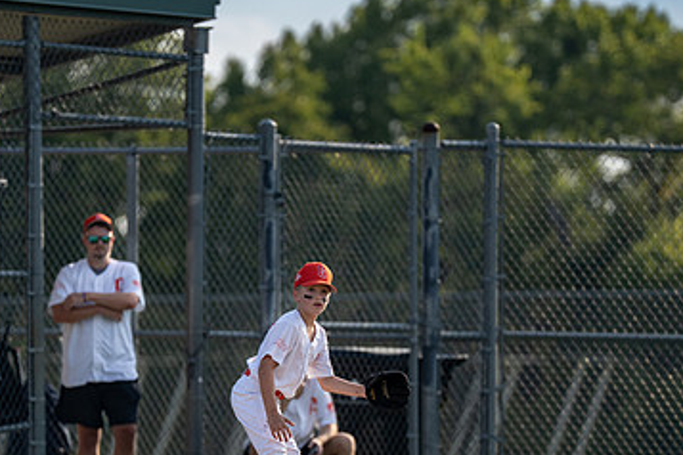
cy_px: 341
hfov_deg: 4.8
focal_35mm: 427
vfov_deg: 3.2
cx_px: 320
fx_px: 8101
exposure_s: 1/2500
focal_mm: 200
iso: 250
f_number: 2.8
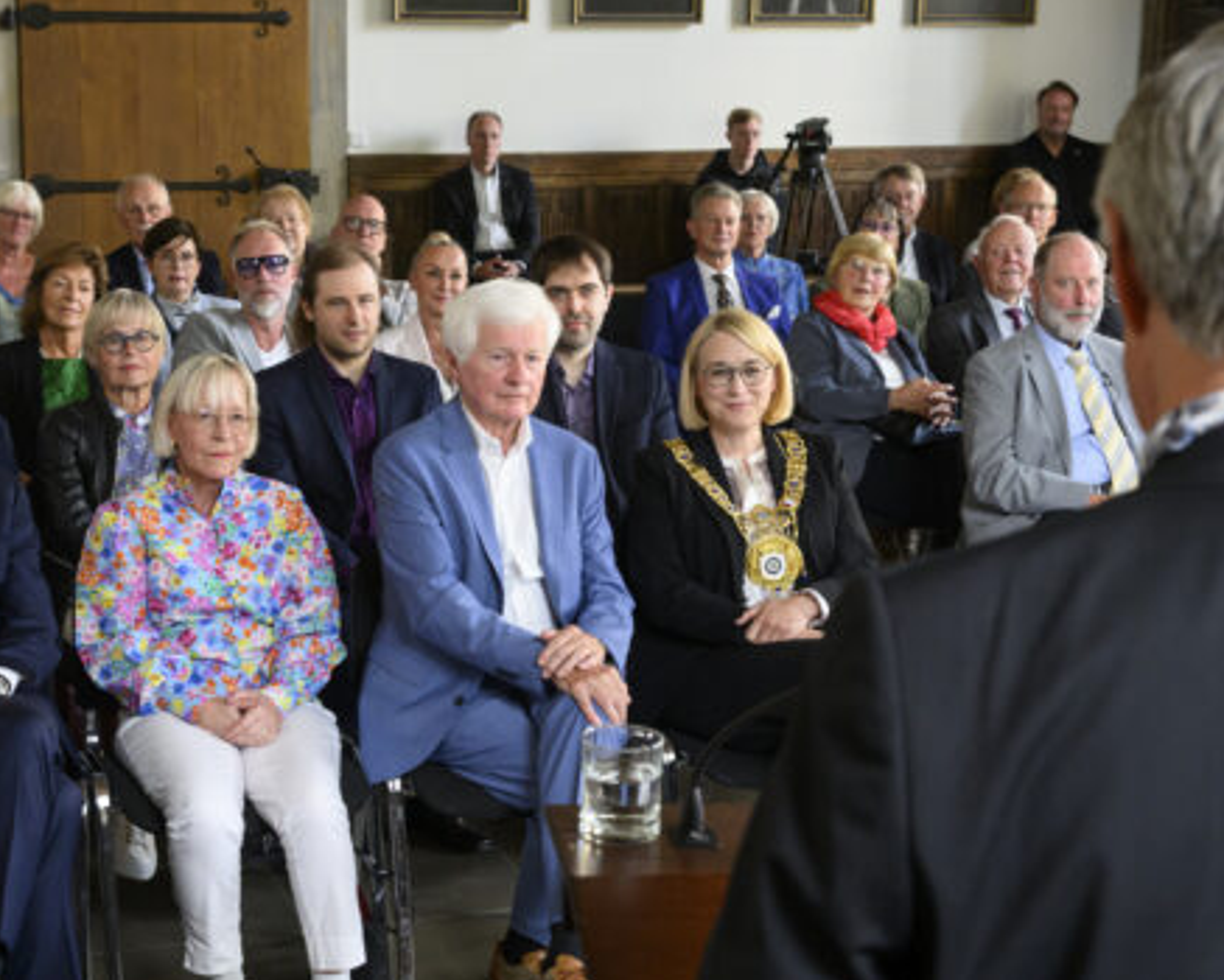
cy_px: 549
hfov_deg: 30.7
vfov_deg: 25.0
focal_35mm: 61
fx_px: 2211
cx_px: 395
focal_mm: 37
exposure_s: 1/100
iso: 2500
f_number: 5
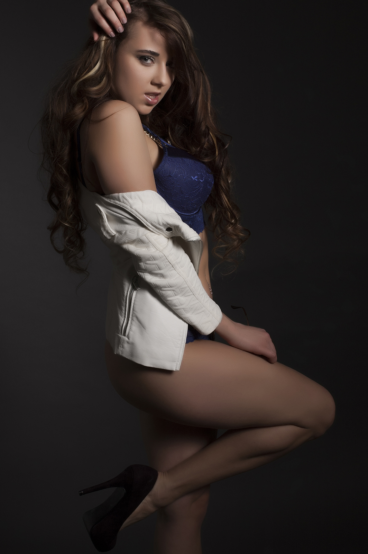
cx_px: 184
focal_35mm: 75
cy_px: 277
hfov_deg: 18.2
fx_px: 1152
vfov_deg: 27.0
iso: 200
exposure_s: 1/500
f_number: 10
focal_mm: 50
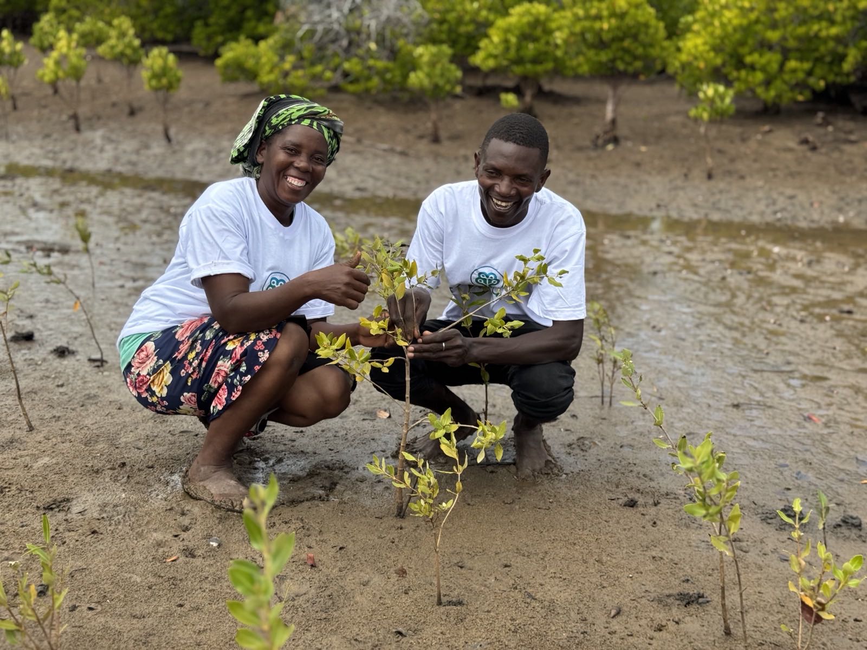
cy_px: 325
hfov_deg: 39.7
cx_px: 434
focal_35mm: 48
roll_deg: -1.4
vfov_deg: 30.3
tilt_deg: -14.4
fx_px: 1202
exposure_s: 1/2252
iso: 64
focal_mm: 6.76
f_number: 1.78
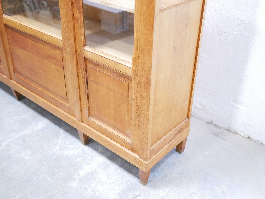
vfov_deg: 36.0
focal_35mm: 40
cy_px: 100
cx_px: 132
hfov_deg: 46.8
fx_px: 306
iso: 3200
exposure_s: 1/60
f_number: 1.7
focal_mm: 20
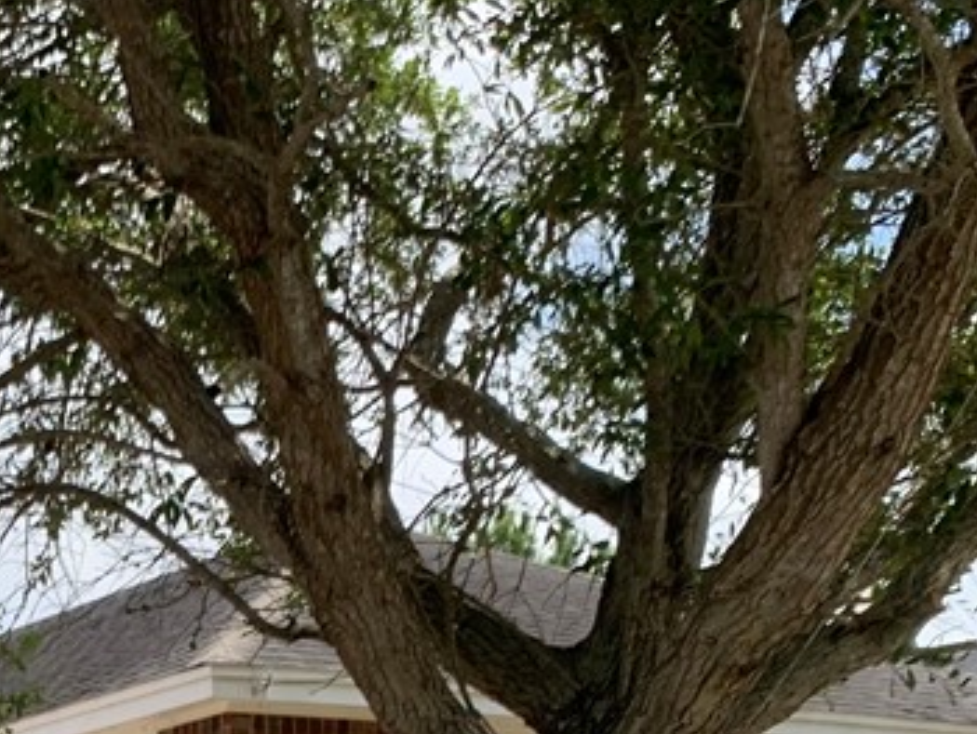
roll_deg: +0.4
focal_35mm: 76
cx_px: -123
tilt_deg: +1.8
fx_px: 2146
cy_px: 1049
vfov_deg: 17.7
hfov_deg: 23.9
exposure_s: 1/1368
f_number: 1.8
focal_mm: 4.25
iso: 25
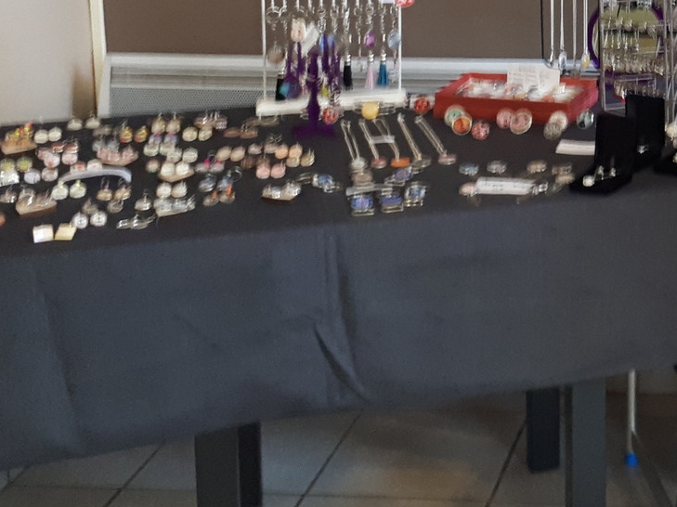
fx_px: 1466
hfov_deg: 24.1
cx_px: 768
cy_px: -86
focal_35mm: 75
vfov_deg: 18.7
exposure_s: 1/17
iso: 200
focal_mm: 3.6
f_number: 1.9
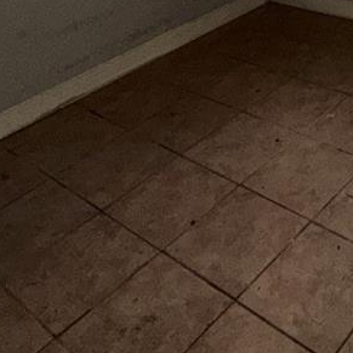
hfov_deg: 30.8
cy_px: -101
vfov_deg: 27.9
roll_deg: +3.0
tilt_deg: -11.6
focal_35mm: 51
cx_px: 358
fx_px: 588
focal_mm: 2.22
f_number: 2.2
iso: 125
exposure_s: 1/60
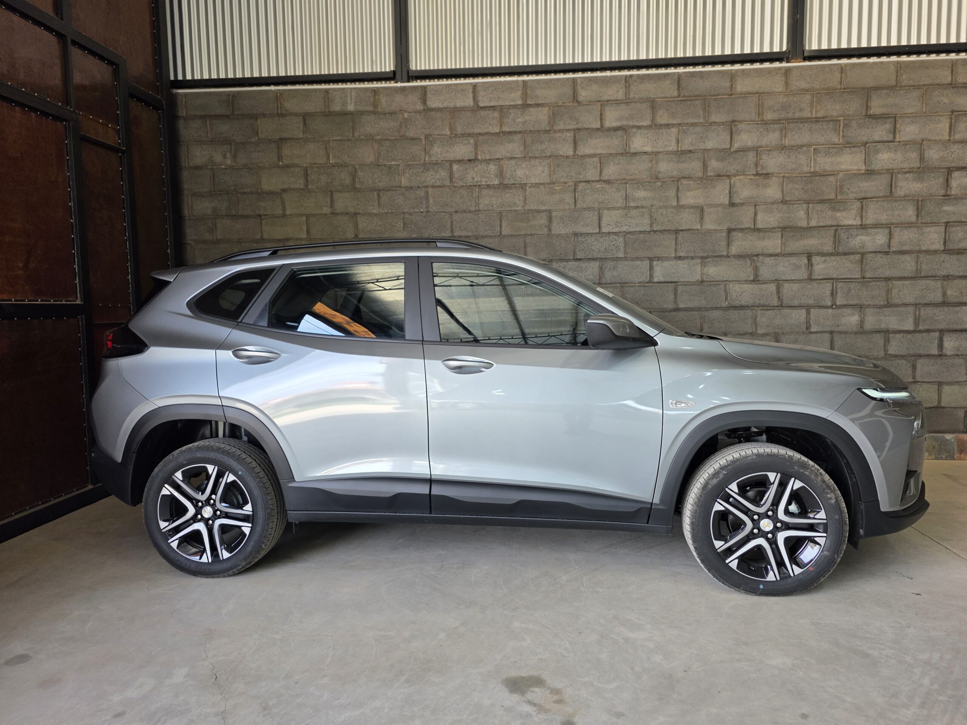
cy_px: 362
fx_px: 643
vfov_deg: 58.9
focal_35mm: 23
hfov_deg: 73.9
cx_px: 484
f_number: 1.7
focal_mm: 6.3
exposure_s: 1/180
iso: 80
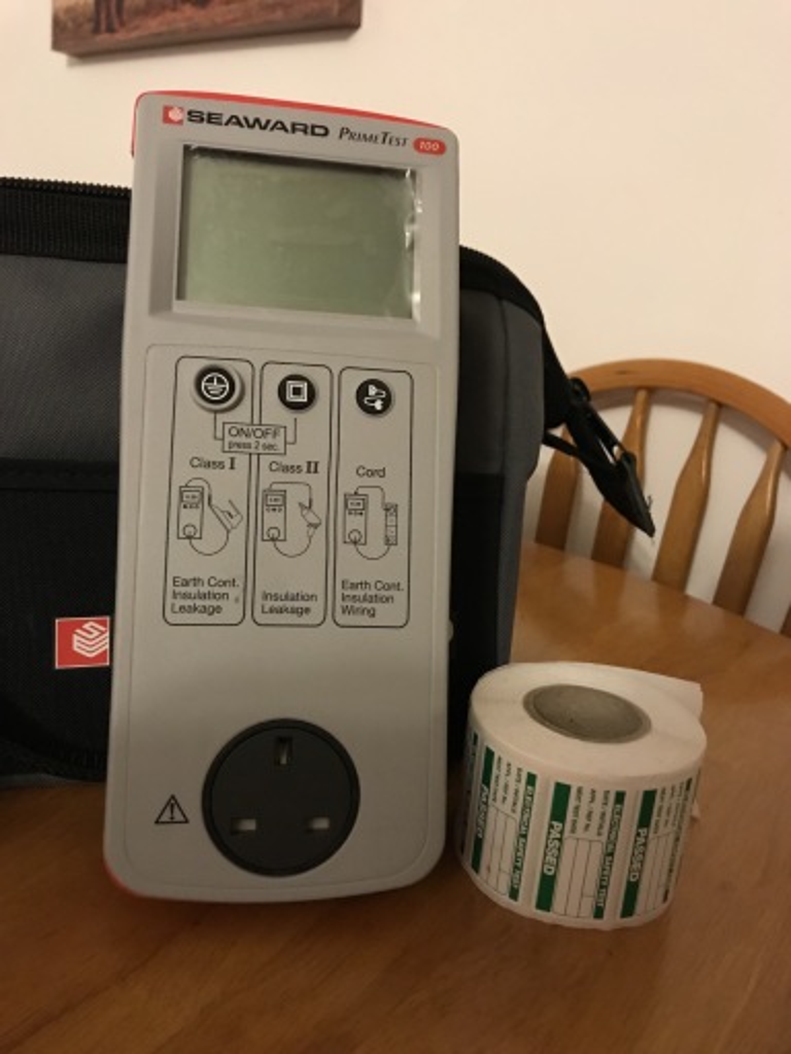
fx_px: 853
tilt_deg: -15.3
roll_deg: -5.4
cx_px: 396
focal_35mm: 28
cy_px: 527
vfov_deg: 63.4
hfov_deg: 49.7
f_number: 1.8
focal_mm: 3.99
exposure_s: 1/6
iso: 80
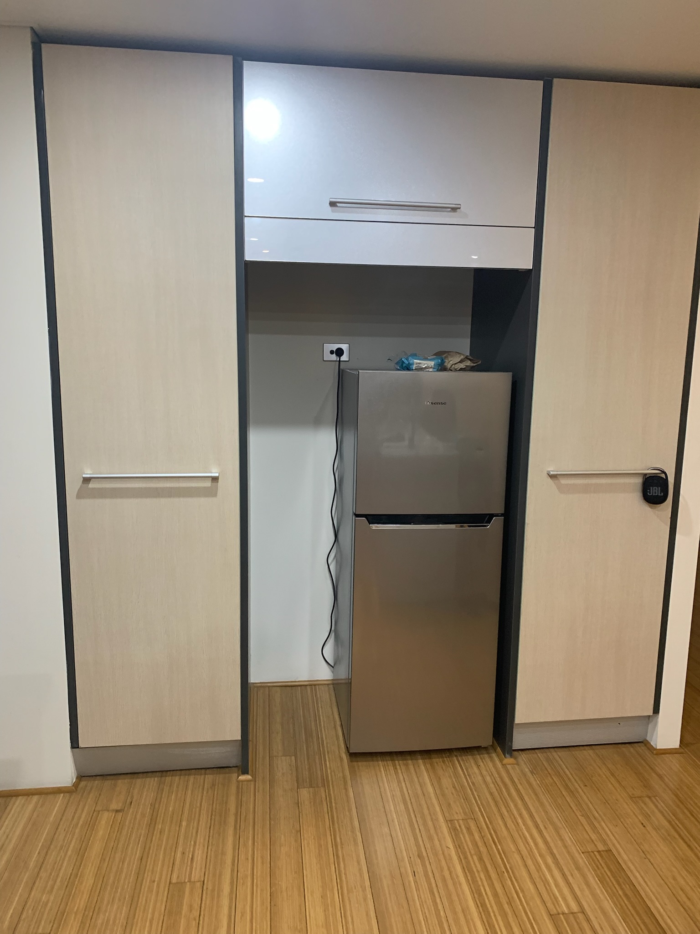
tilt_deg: -8.2
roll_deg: -1.3
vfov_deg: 67.3
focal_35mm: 26
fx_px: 701
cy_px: 467
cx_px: 350
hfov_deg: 53.1
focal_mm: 4.25
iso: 125
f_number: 1.8
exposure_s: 1/50
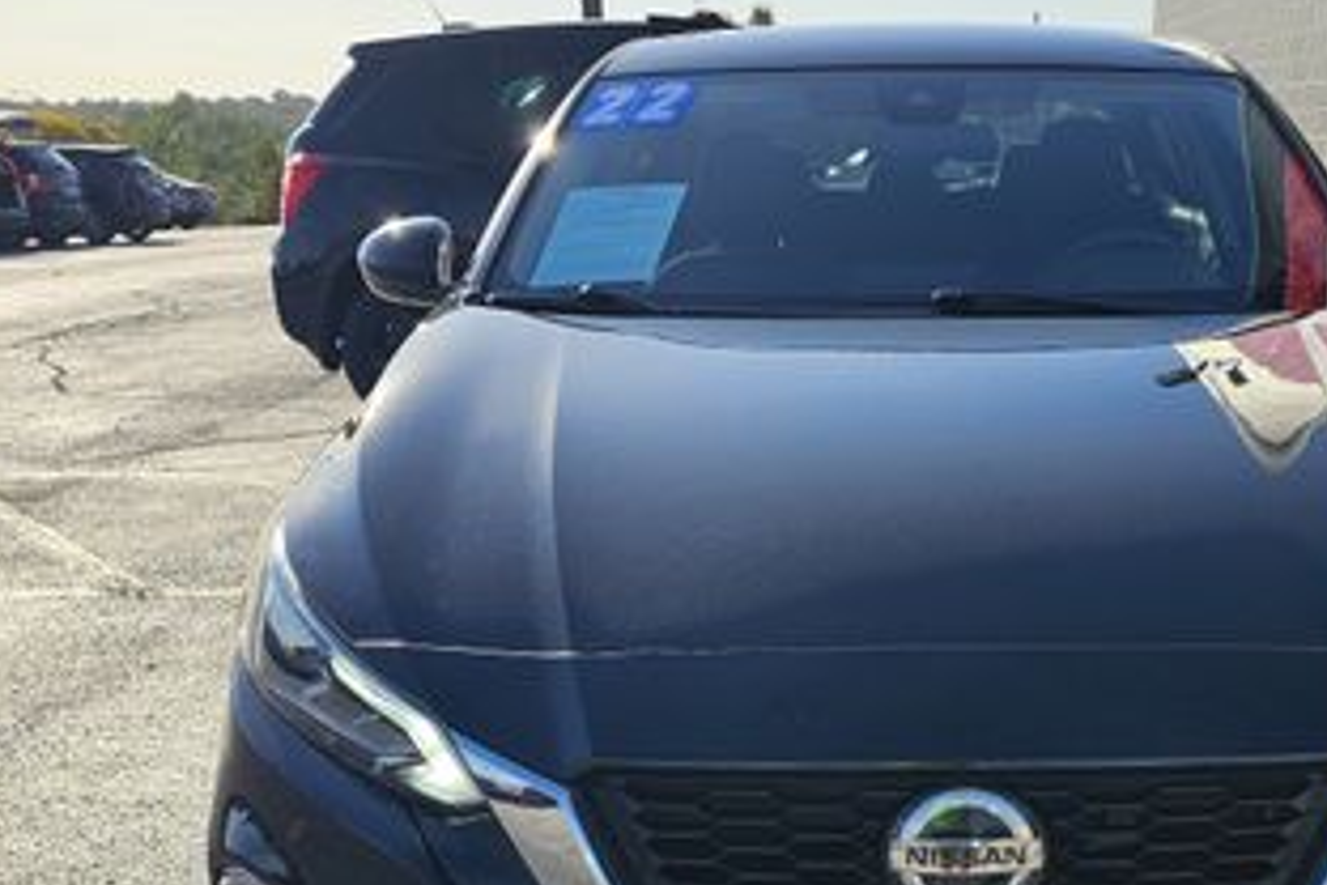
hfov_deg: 39.8
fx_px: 1806
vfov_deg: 26.6
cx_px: 897
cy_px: 791
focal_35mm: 49
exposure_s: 1/1255
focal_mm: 6.3
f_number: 1.7
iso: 20
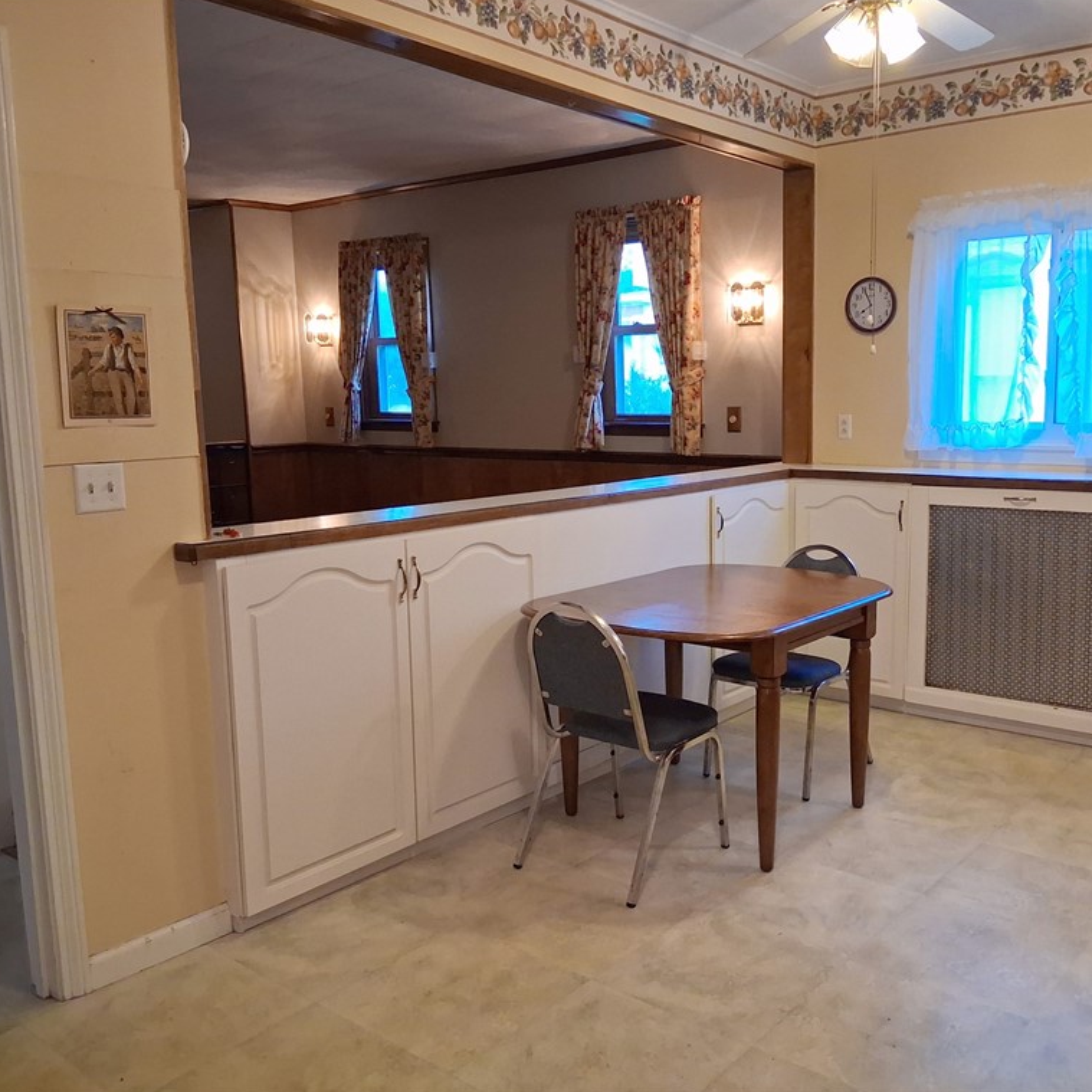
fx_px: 1106
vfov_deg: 52.5
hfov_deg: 52.1
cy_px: 545
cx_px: 660
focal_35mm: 31
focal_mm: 3.98
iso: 400
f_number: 1.8
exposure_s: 1/120
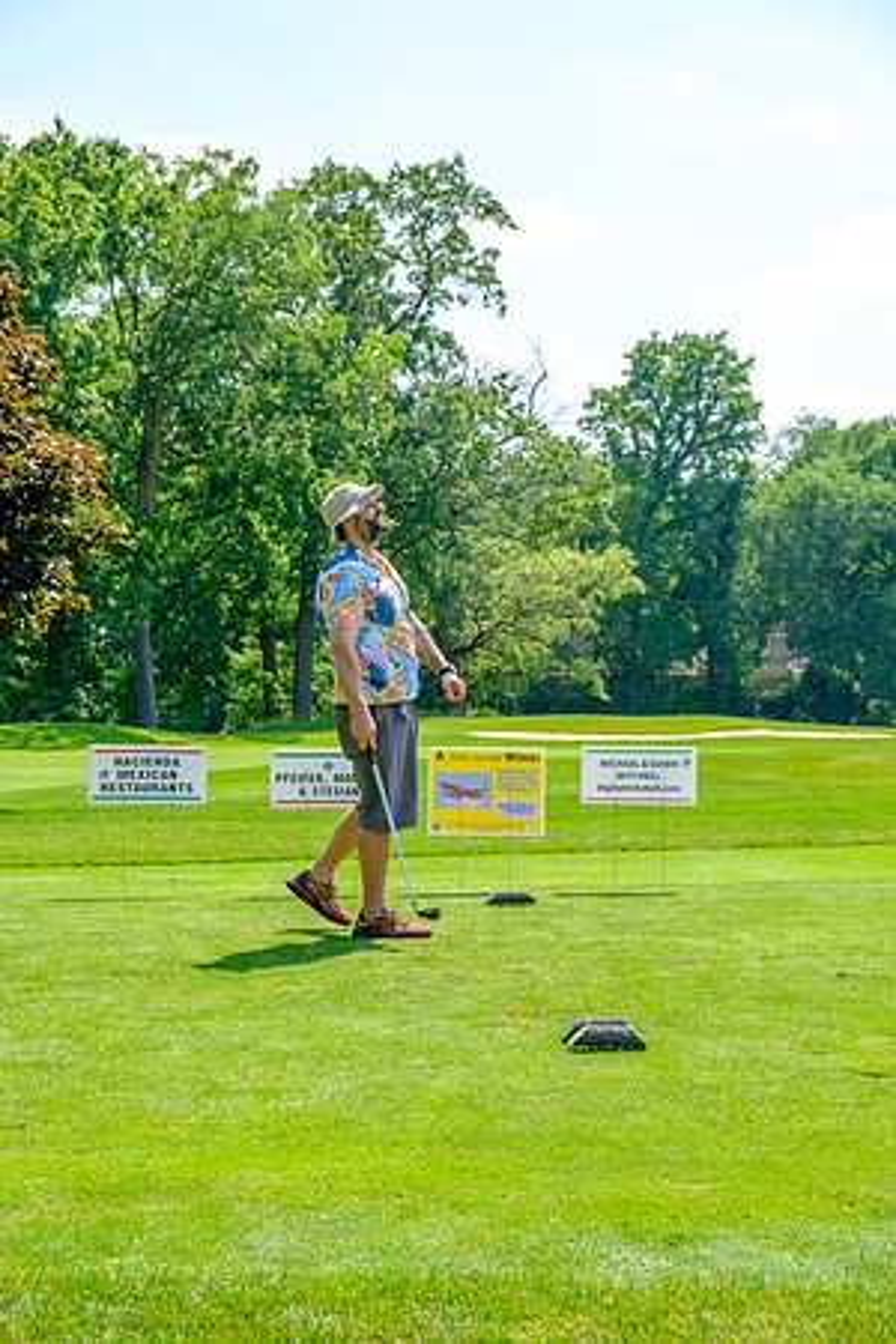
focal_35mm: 61
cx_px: 448
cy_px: 672
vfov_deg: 32.9
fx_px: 2277
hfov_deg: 22.3
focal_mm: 40.7
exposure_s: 1/320
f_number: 5.6
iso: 200
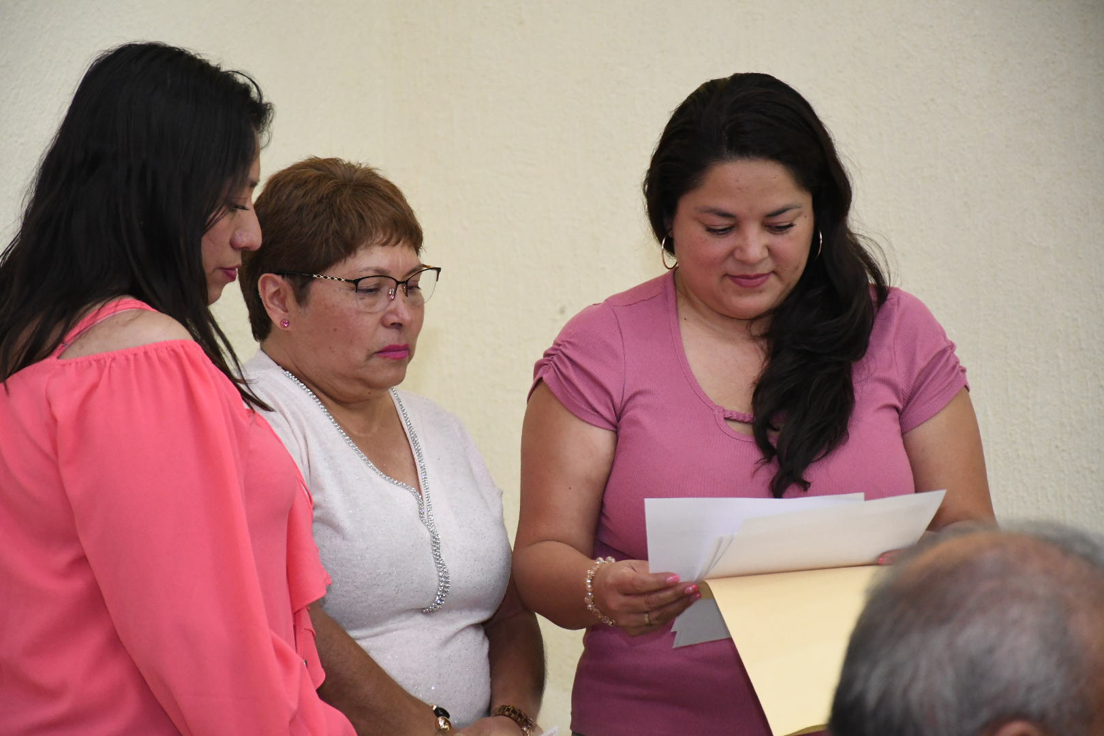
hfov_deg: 13.1
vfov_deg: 8.7
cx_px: 552
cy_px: 368
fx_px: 4814
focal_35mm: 157
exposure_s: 1/125
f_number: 6.3
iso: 4000
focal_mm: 105
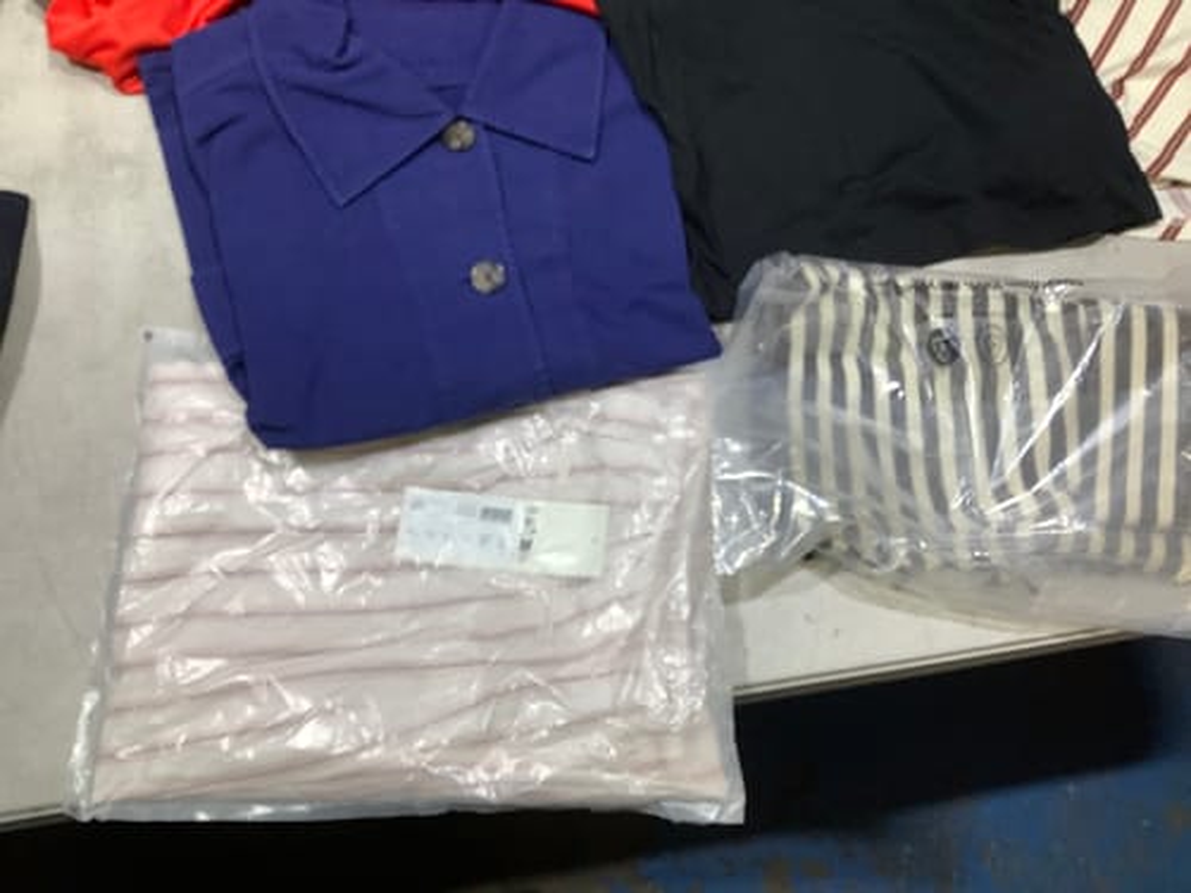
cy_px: 446
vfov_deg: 45.4
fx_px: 1067
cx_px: 596
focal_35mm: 31
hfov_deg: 58.4
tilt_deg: -75.3
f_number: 2.4
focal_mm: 3.3
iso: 64
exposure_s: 1/100
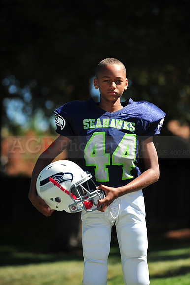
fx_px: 1585
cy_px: 142
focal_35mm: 200
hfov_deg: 6.9
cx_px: 95
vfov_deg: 10.3
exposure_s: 1/3200
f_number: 4.5
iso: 400
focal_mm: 200
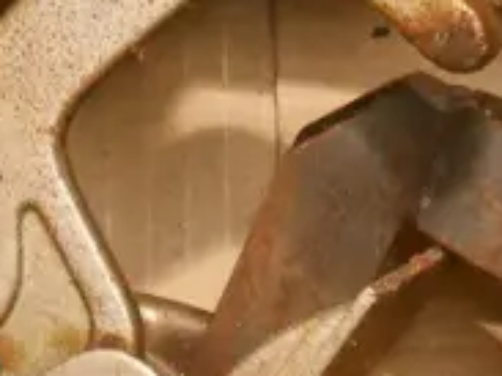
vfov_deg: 4.1
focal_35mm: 358
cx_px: 3
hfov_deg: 5.5
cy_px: -185
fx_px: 5188
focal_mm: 32
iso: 3200
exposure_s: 1/40
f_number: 5.6
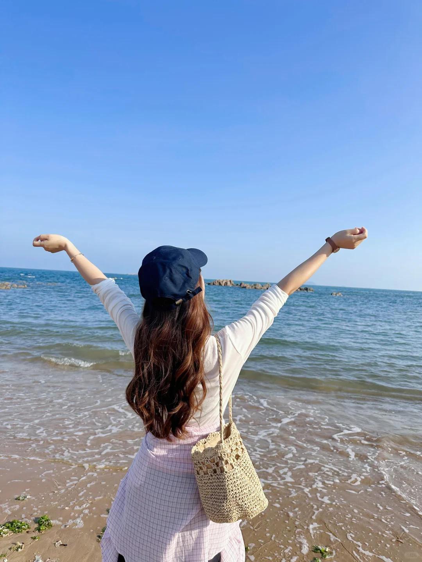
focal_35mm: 24
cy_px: 281
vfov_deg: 71.6
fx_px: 390
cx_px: 211
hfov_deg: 56.8
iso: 80
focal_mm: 6.86
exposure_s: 1/4762
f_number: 1.78
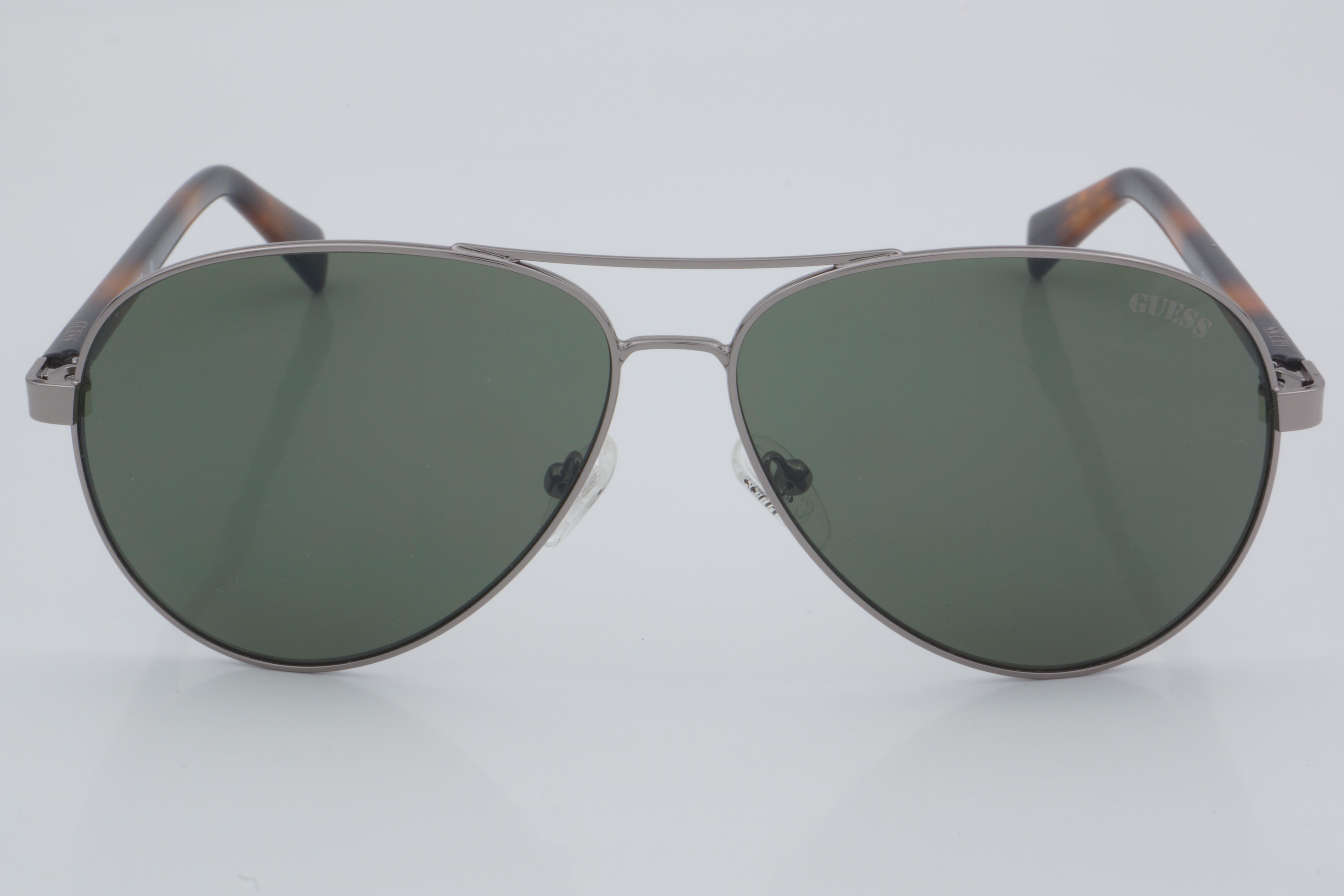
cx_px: 672
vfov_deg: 16.6
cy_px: 448
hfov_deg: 24.6
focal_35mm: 82
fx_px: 3080
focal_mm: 55
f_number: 32
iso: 100
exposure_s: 1/4
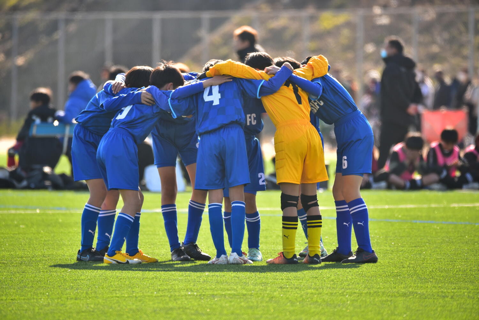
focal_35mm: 500
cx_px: 240
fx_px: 6654
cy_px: 160
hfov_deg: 4.1
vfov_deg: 2.8
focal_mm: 500
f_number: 6
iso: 400
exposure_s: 1/640
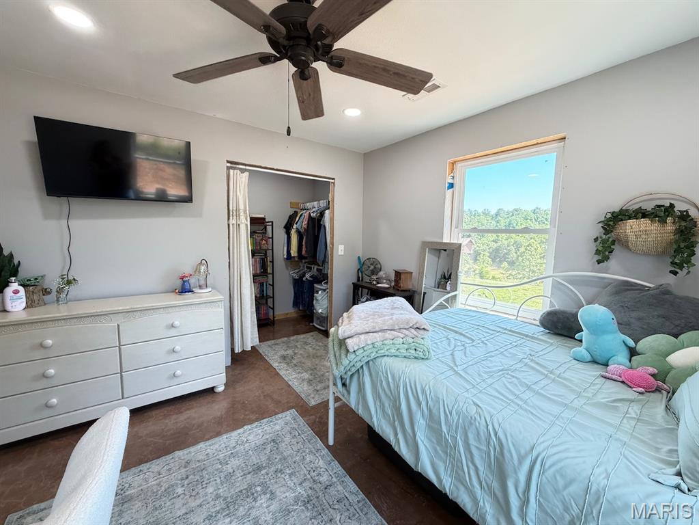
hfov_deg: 102.1
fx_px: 283
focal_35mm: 14
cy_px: 262
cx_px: 350
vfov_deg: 85.7
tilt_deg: -5.9
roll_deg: -1.1
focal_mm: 2.22
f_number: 2.2
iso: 250
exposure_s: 1/121
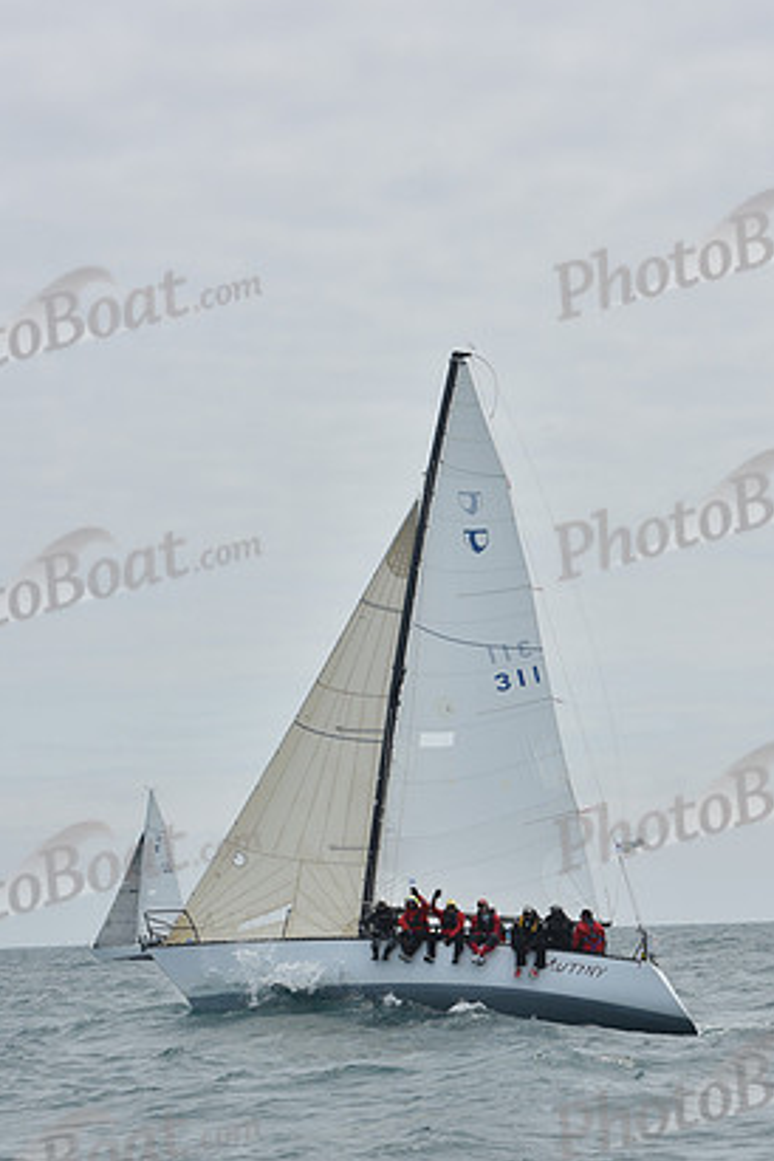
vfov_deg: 15.3
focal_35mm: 134
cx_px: 408
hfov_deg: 10.2
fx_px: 4321
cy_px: 695
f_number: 13
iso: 250
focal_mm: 95
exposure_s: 1/800
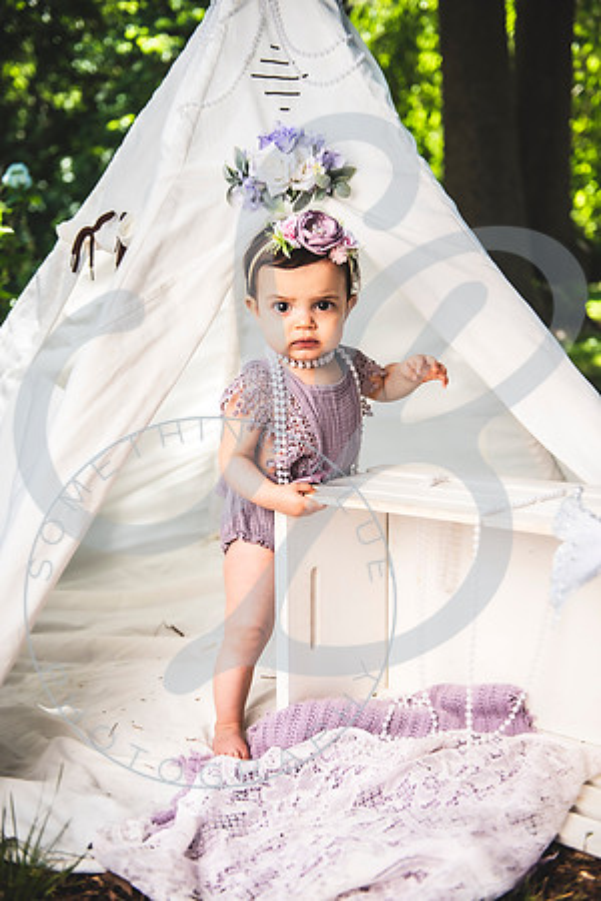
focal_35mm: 38
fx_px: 952
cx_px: 300
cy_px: 450
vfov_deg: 50.7
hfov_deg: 35.1
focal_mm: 38
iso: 100
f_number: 2.8
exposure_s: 1/400
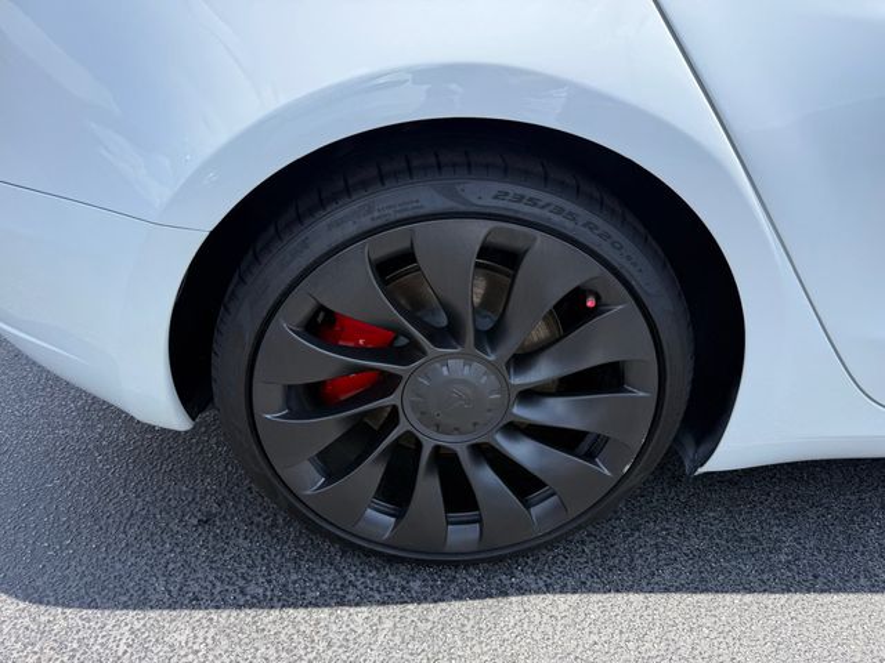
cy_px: 332
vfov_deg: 56.8
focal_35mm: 24
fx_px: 614
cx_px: 442
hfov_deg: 71.6
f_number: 1.78
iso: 100
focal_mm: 6.76
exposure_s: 1/2611
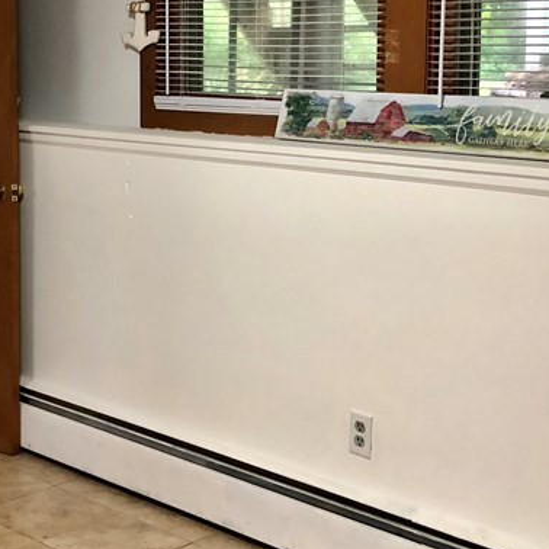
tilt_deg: -6.4
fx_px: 1202
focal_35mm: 67
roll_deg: +0.2
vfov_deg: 25.5
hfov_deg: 25.5
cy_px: 160
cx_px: 147
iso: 64
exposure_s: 1/15
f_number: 1.8
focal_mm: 3.99
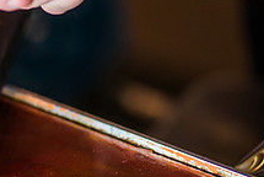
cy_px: 70
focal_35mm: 242
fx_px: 1777
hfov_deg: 8.4
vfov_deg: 5.7
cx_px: -32
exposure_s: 1/200
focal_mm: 85
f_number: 2.2
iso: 2000
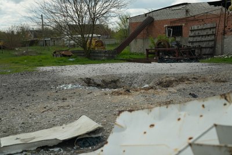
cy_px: 78
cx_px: 116
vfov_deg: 24.6
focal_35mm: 55
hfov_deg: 36.2
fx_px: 355
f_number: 2.8
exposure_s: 1/500
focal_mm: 55
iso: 200
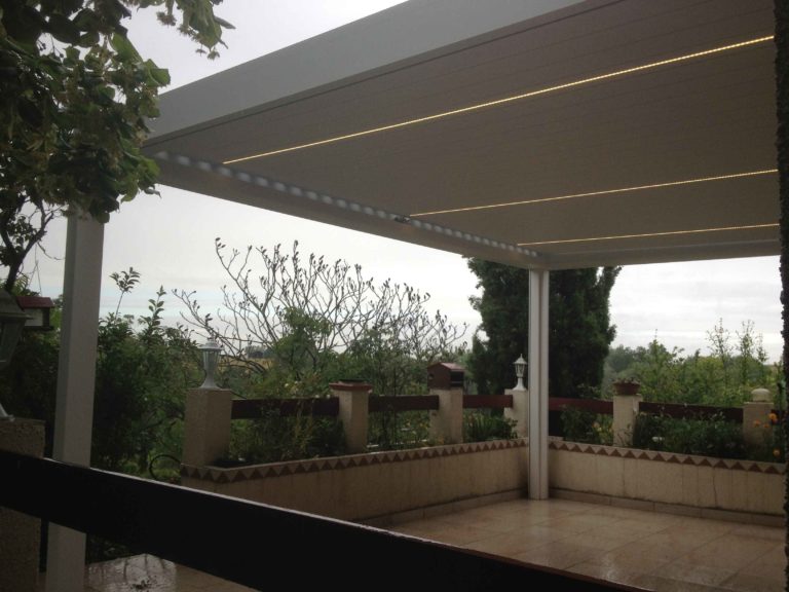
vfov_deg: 40.7
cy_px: 296
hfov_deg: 52.6
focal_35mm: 35
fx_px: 798
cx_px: 394
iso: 50
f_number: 2.4
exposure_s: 1/305
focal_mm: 4.28
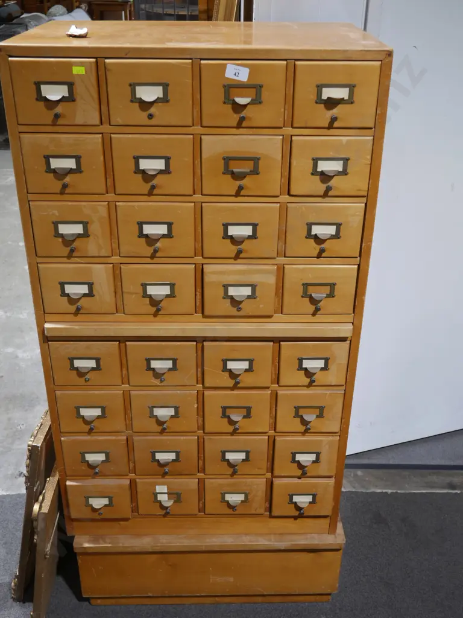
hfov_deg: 37.7
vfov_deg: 49.0
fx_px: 678
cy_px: 309
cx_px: 232
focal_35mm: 38
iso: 400
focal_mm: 19
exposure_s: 1/60
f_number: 4.1
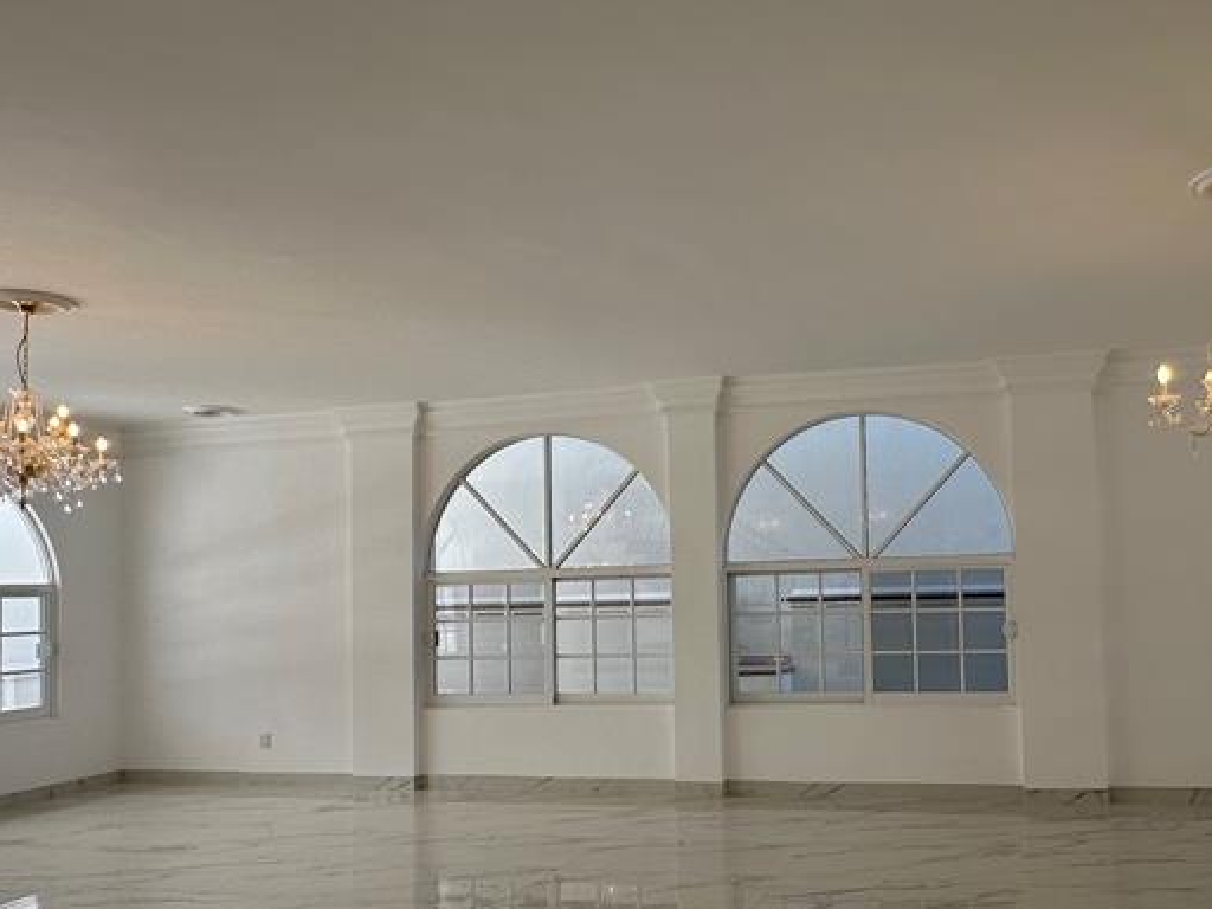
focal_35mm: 28
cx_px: 826
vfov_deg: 49.5
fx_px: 980
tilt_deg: +3.2
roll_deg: +1.9
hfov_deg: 61.6
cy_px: 528
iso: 40
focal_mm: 2.22
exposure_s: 1/289
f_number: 2.2
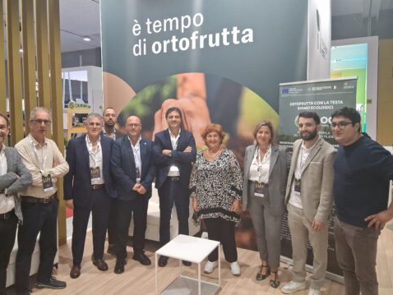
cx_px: 177
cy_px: 135
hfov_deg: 61.5
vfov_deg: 48.2
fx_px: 329
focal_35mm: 29
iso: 250
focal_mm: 3.98
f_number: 1.8
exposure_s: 1/100
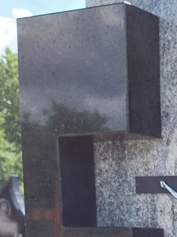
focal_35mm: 107
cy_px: 361
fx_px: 730
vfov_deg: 16.6
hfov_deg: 12.3
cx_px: 349
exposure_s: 1/282
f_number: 1.8
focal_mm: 4
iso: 25
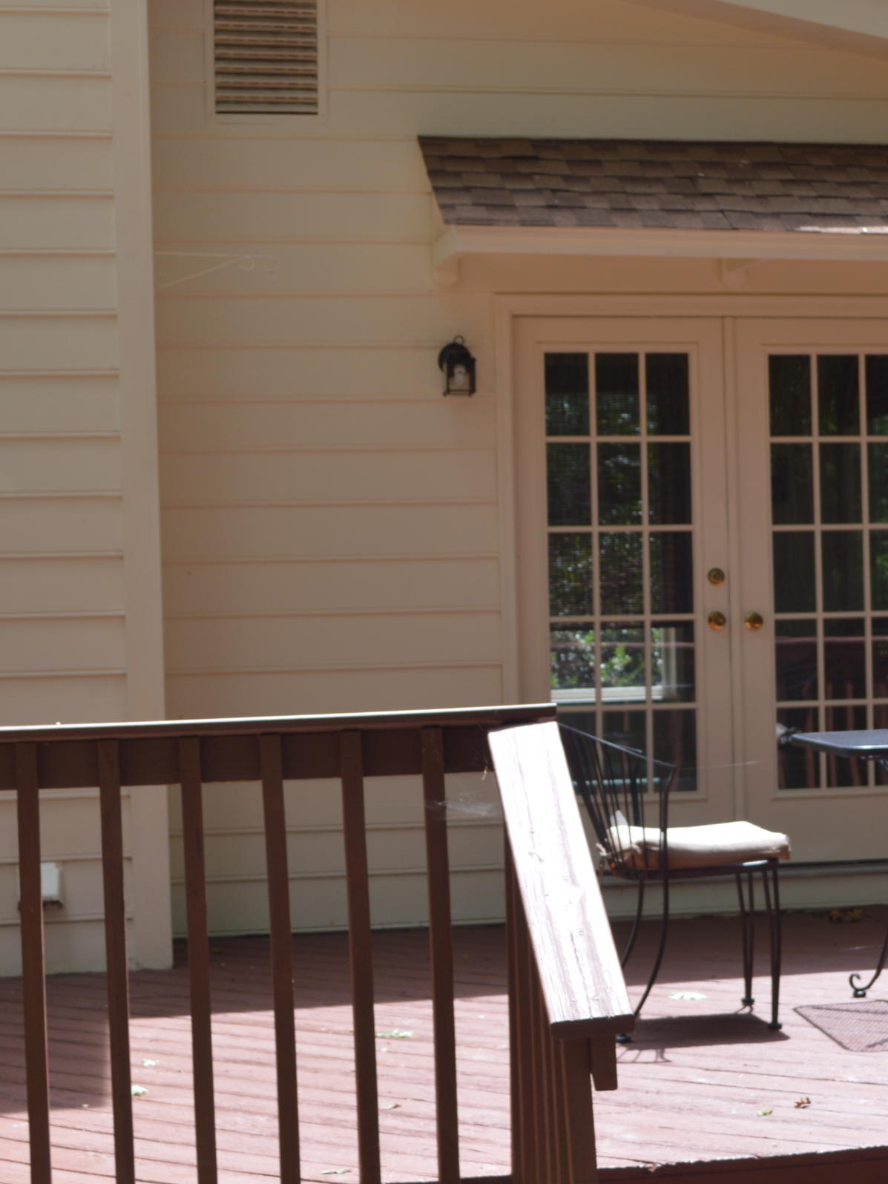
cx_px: 608
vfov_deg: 29.8
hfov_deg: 22.5
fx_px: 2223
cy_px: 633
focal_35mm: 65
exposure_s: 1/200
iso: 100
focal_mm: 24
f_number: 4
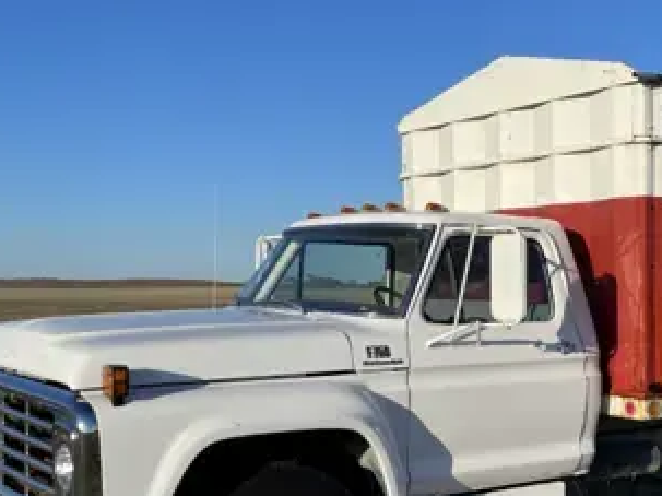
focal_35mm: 55
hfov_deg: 33.6
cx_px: 555
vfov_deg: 26.4
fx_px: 1051
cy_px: 315
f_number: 1.6
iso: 32
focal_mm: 5.1
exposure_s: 1/4049
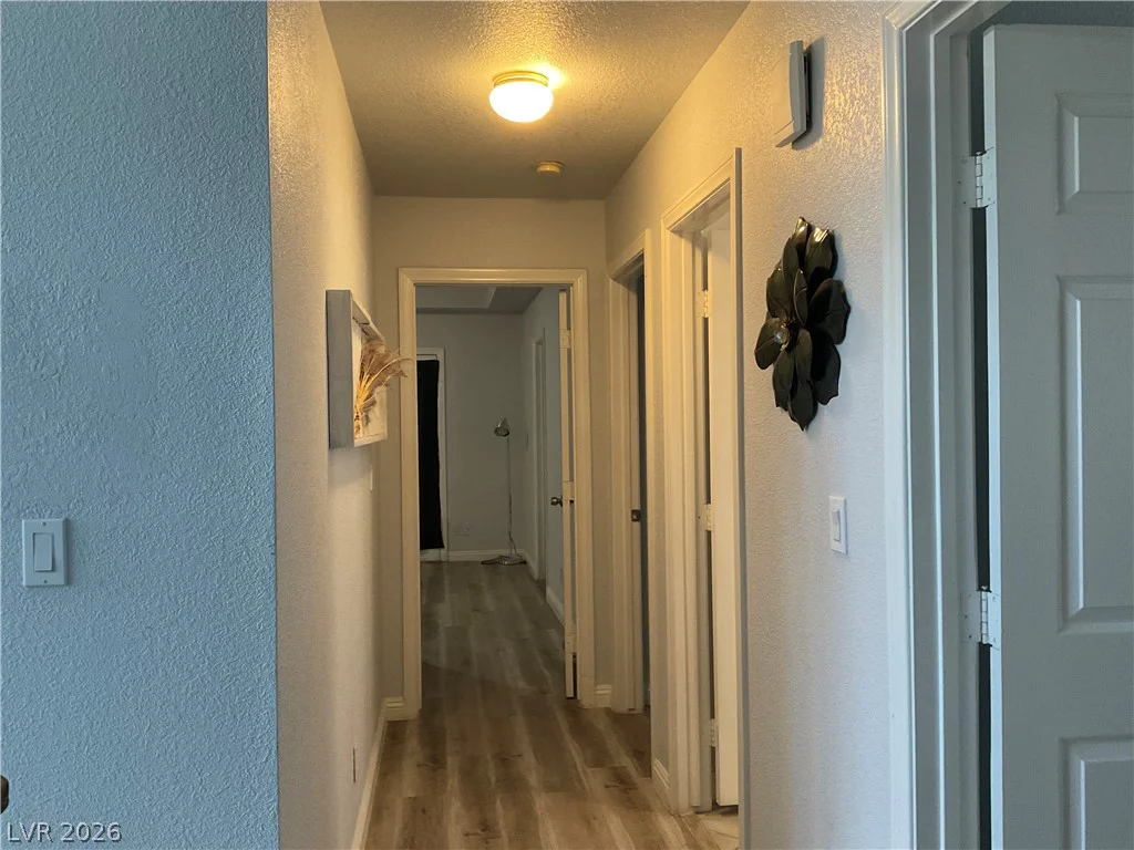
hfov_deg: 61.7
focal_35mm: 29
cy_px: 425
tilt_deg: -1.2
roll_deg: +0.7
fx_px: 950
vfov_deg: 48.2
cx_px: 567
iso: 125
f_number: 1.8
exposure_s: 1/60
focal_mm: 3
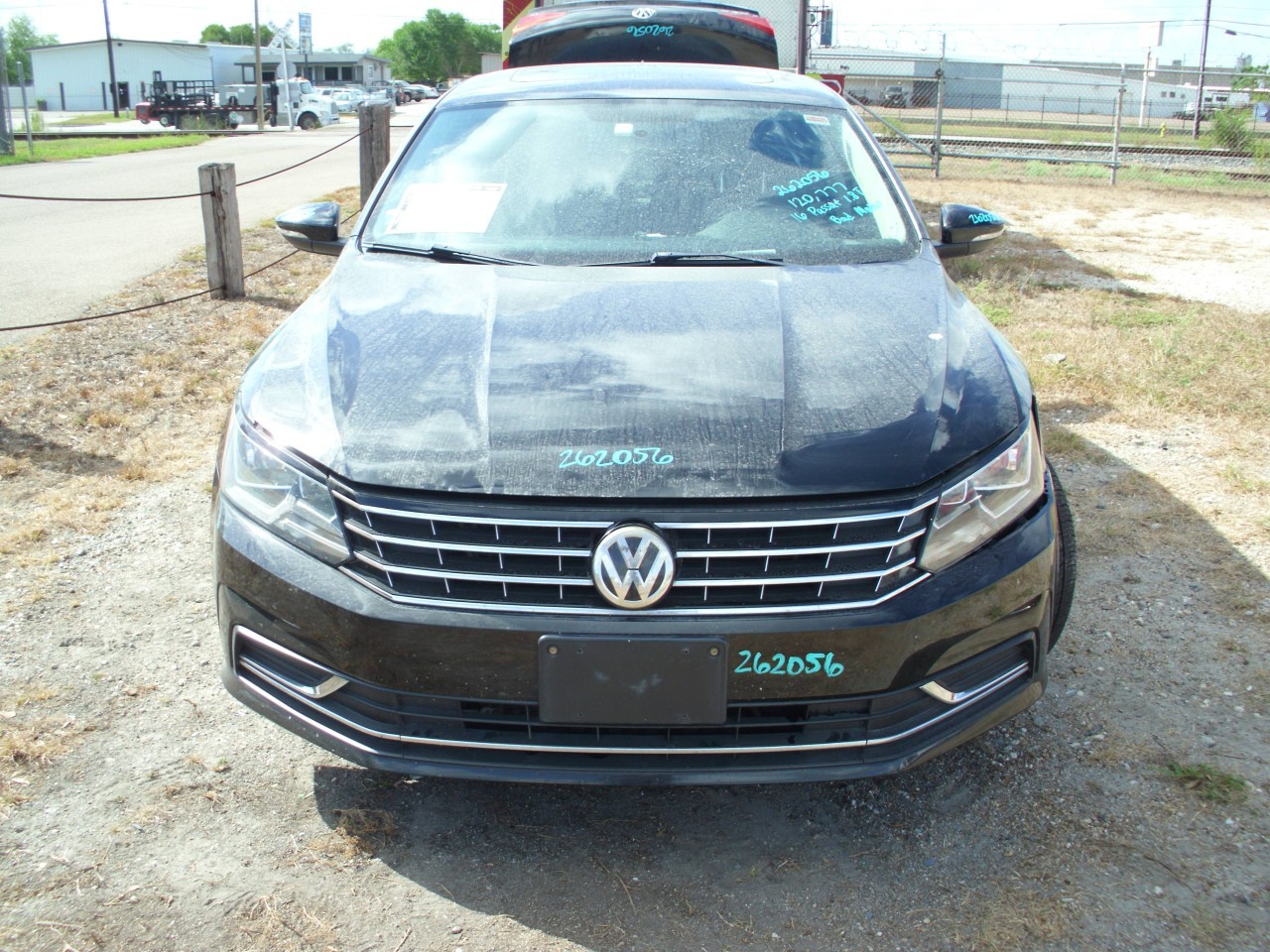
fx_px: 1394
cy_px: 476
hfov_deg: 49.0
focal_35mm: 38
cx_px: 635
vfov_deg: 37.7
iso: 50
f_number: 2.9
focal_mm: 6.3
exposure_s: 1/449
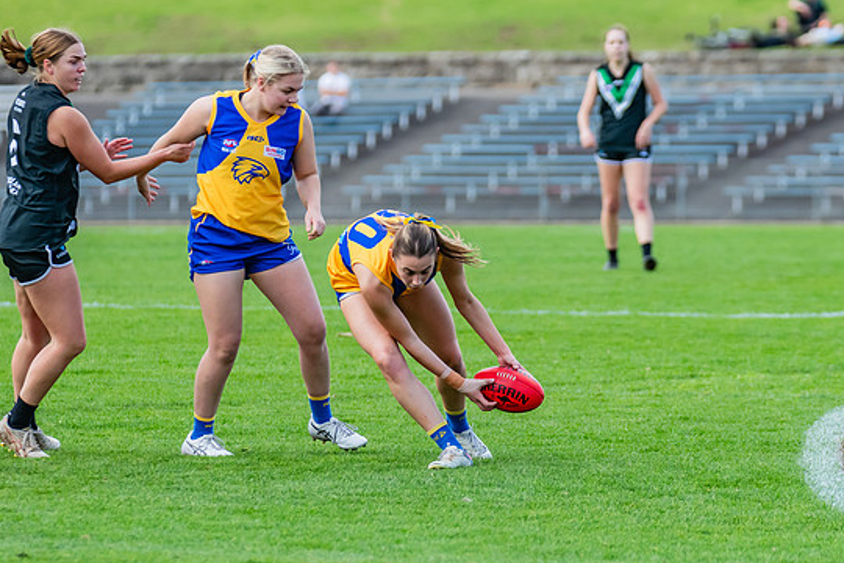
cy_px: 314
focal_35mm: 376
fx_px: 8814
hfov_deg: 5.5
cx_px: 469
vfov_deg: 3.7
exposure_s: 1/1600
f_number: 5
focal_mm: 240
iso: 800
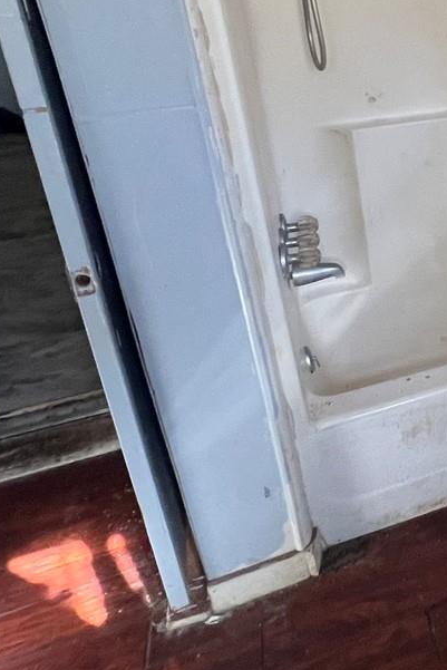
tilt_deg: -19.6
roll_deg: +0.1
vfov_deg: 50.8
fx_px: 670
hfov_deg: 26.7
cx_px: 667
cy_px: 165
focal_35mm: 36
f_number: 1.8
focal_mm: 1.57
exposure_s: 1/77
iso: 250
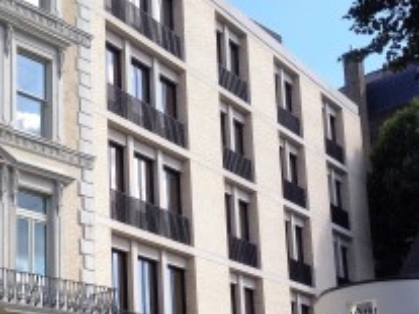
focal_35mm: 68
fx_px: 823
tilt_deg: +12.4
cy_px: 282
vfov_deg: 21.1
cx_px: 68
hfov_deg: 27.8
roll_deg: -0.4
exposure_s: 1/861
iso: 50
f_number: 2.4
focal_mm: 4.12
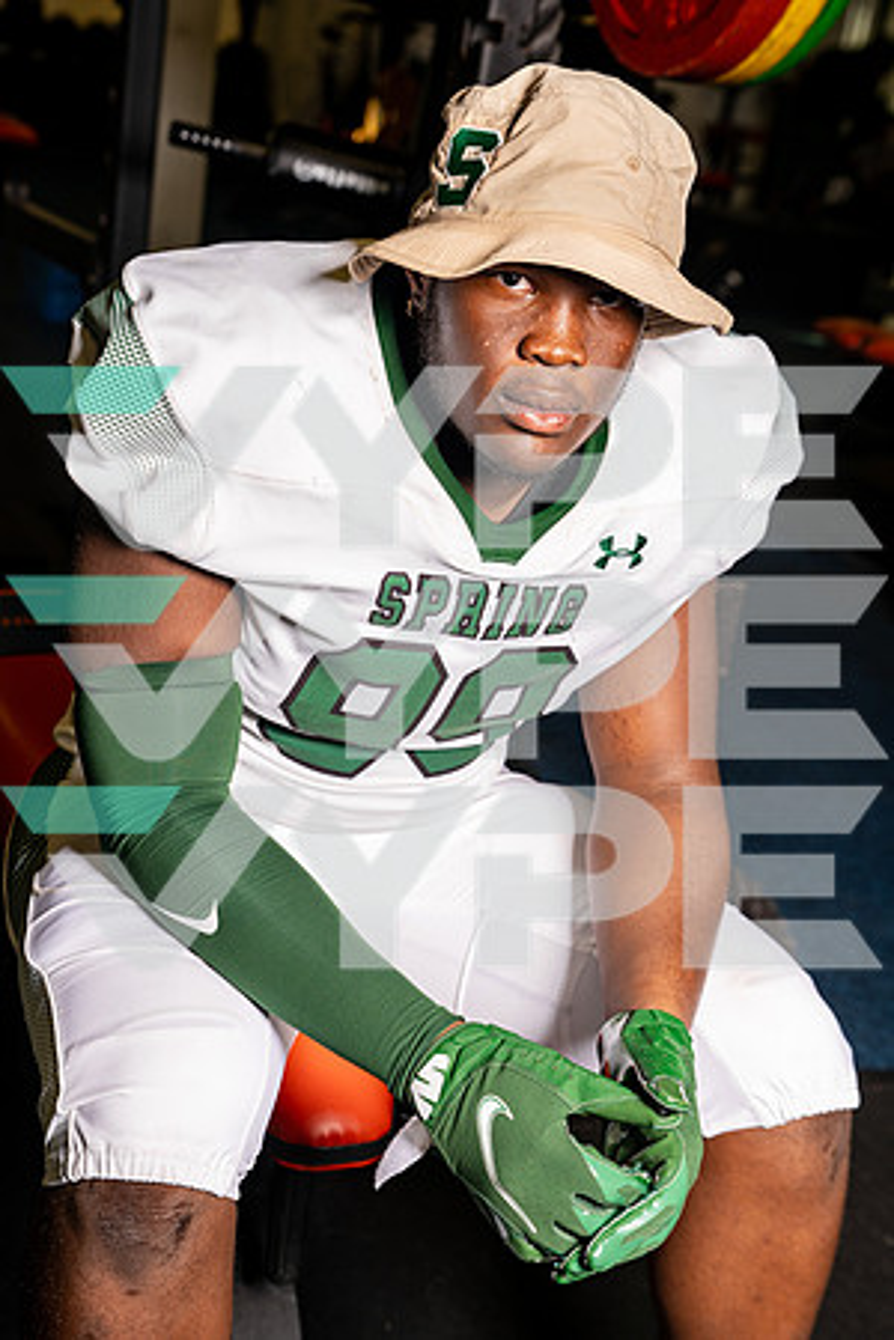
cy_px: 670
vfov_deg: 38.2
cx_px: 447
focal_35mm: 52
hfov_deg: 26.0
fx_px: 1937
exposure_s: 1/500
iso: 320
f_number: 4.5
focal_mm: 52
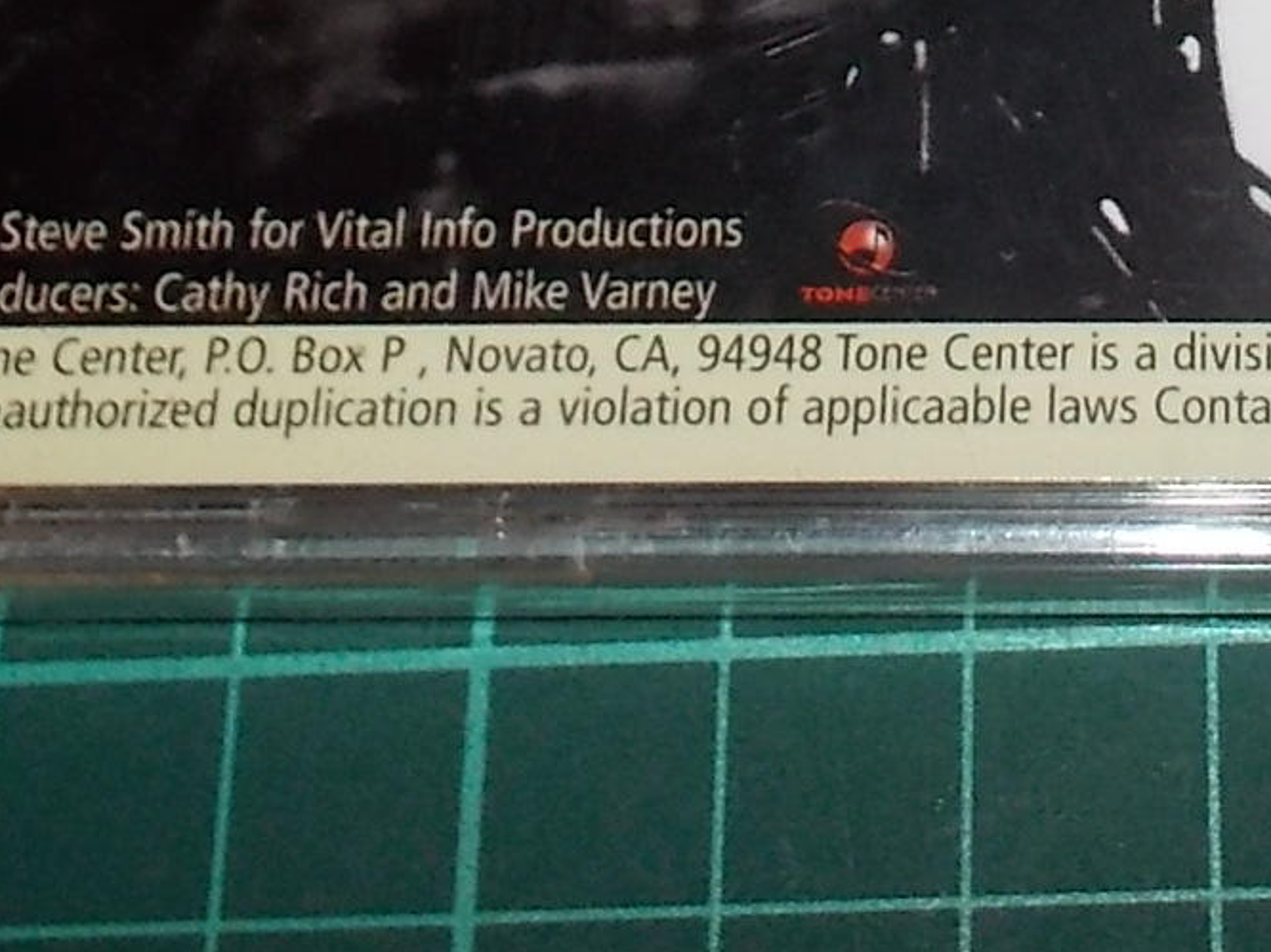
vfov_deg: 13.9
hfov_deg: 19.3
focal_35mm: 99
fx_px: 3634
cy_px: -528
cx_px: 1244
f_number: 3.3
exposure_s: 1/30
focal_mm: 4.1
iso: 200
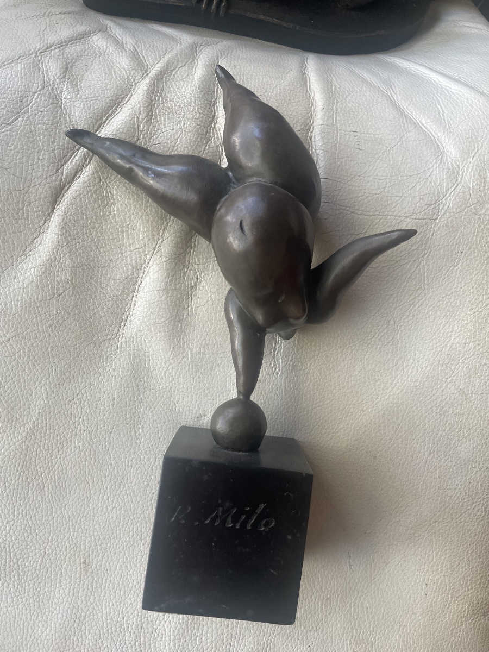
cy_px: 326
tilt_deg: -71.7
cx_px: 244
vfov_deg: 67.3
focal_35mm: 26
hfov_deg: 53.1
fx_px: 490
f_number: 1.6
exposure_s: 1/114
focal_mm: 4.2
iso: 125
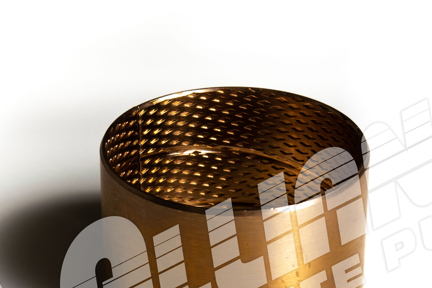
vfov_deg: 8.1
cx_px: 233
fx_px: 2040
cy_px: 245
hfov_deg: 12.1
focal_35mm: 170
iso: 100
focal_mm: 60
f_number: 10
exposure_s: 1/200
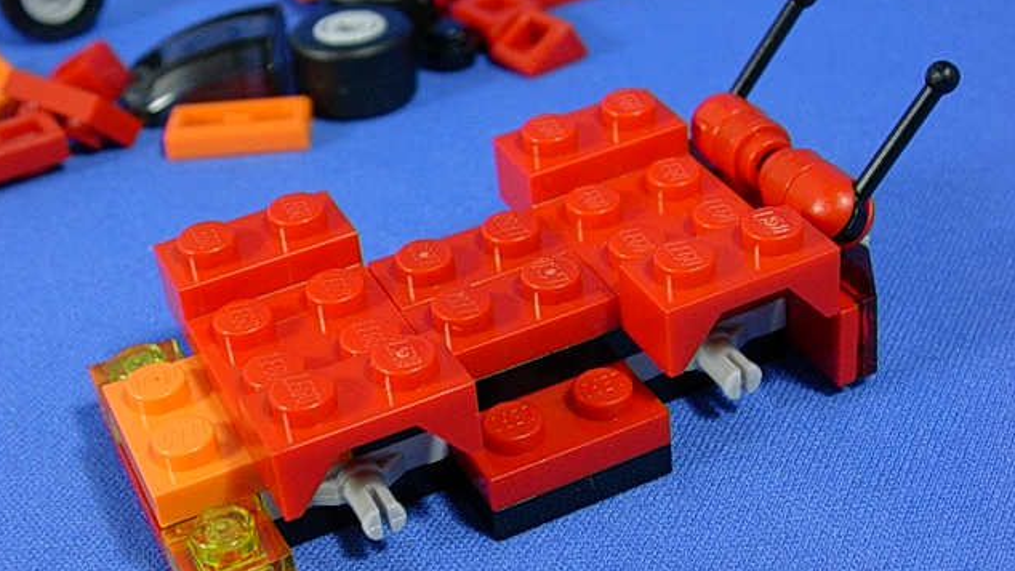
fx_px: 1777
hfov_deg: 31.9
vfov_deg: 18.3
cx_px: 504
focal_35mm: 66
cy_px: 318
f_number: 3.4
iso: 70
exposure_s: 1/8
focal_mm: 9
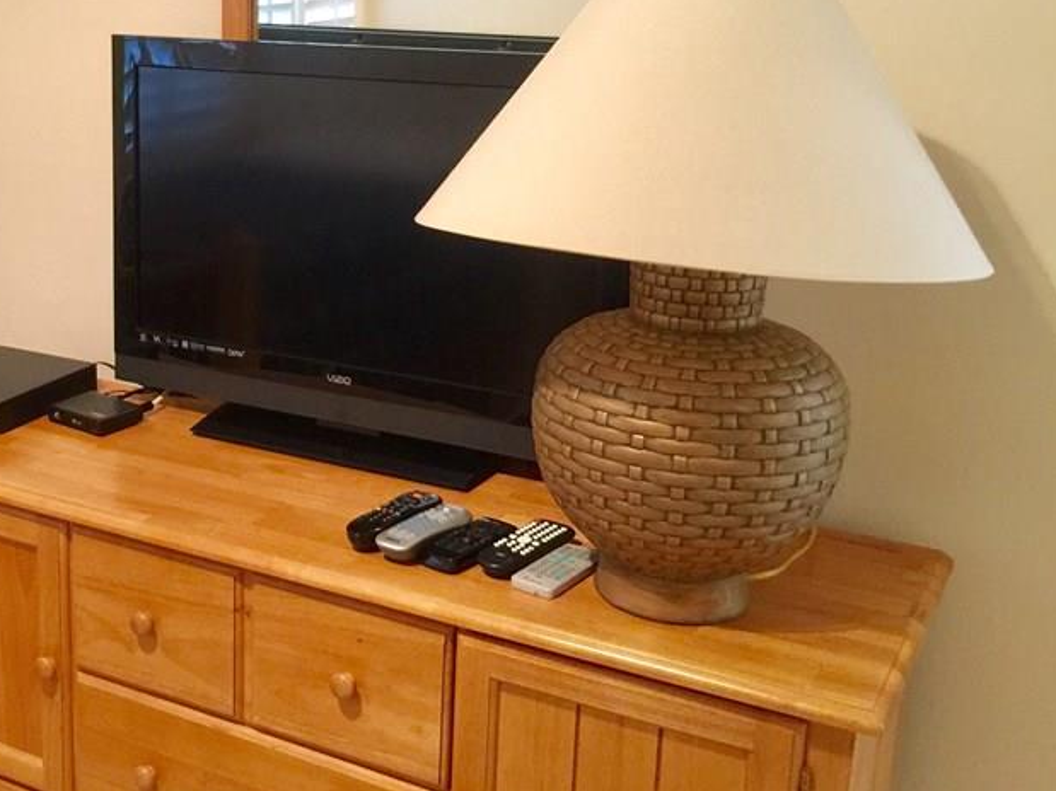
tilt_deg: -13.1
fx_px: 1464
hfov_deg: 38.3
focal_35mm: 48
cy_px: 290
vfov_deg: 30.1
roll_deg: +0.1
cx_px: 220
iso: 125
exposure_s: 1/8
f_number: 2.2
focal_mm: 4.15
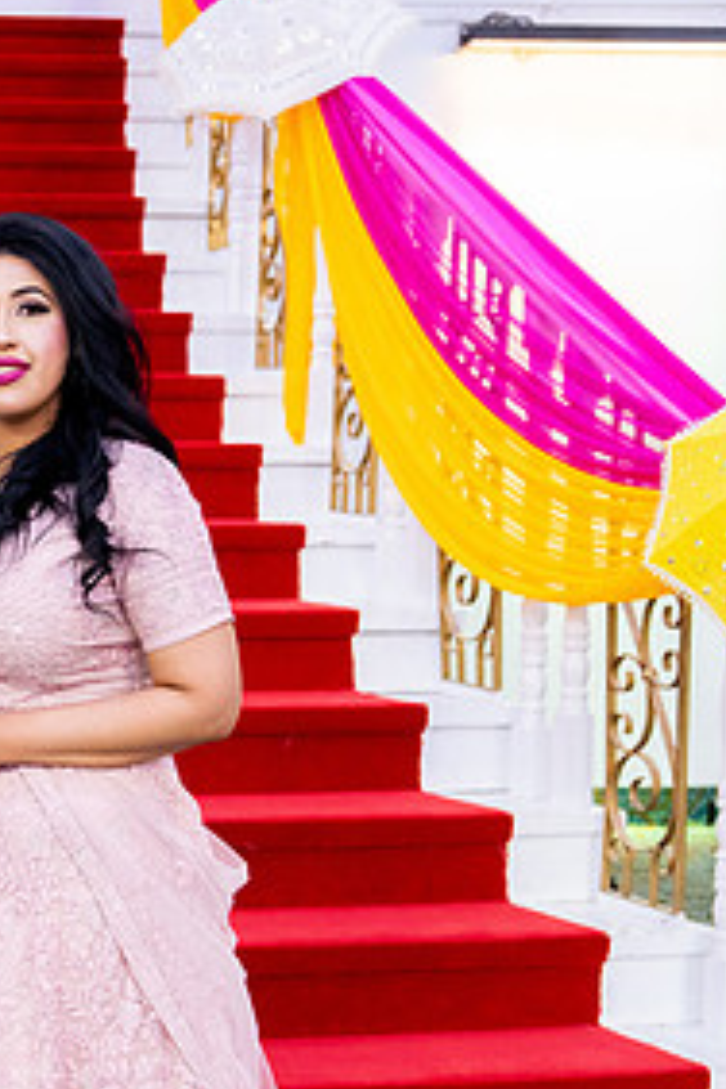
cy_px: 720
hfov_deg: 17.4
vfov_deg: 26.5
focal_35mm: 76
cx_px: -38
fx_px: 2299
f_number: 2.8
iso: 4000
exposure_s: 1/125
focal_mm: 36
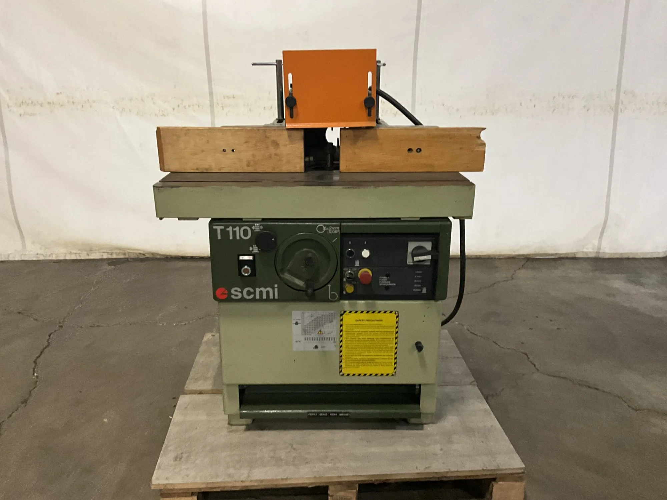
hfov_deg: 61.7
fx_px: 559
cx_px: 334
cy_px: 250
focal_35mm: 29
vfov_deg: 48.2
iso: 250
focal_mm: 3
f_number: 1.8
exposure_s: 1/60
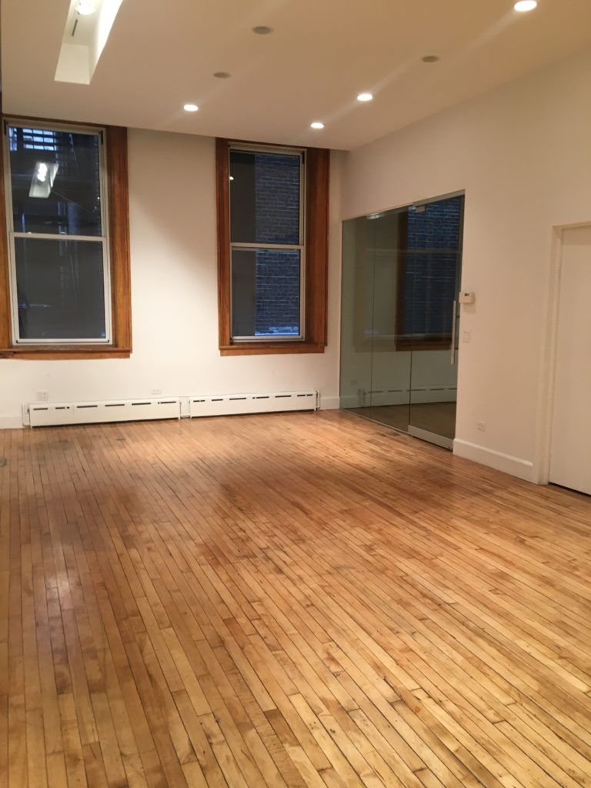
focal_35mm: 29
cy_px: 394
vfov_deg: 61.7
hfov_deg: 48.2
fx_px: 660
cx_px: 296
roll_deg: -1.1
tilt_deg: -8.2
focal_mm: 4.15
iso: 80
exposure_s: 1/30
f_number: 2.2
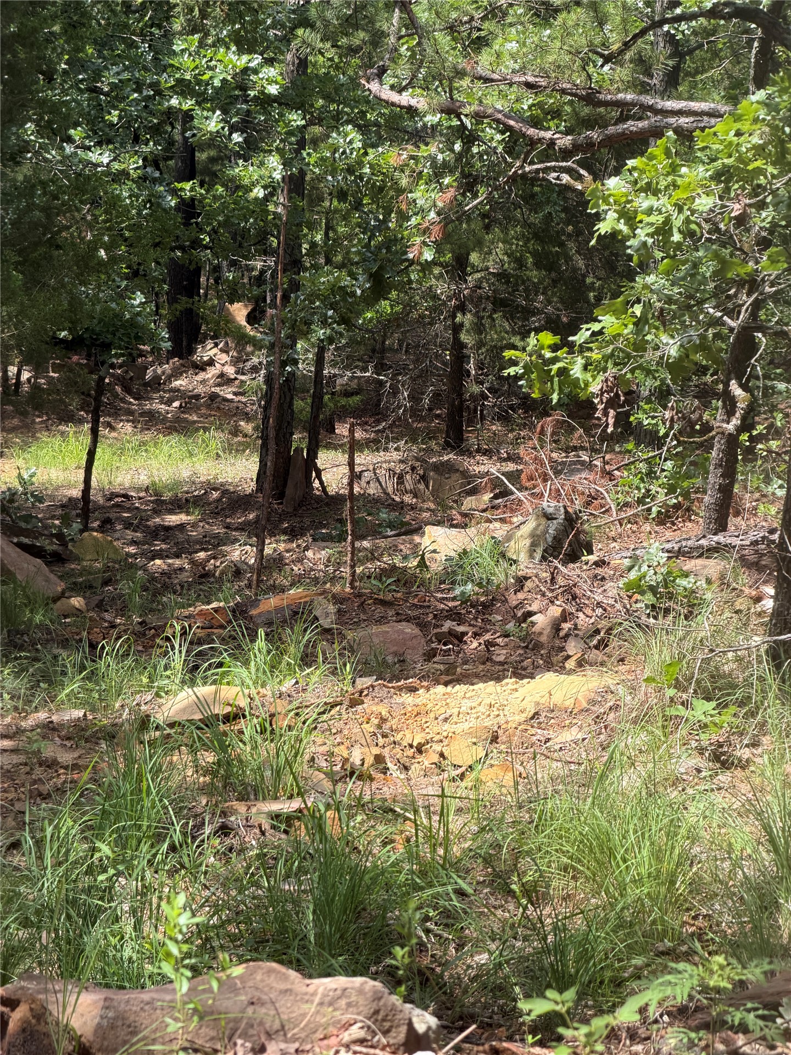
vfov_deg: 19.6
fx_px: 3047
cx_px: 396
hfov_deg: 14.8
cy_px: 528
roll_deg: -4.0
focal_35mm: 100
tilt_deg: -13.4
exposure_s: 1/297
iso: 50
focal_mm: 16.89
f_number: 2.8
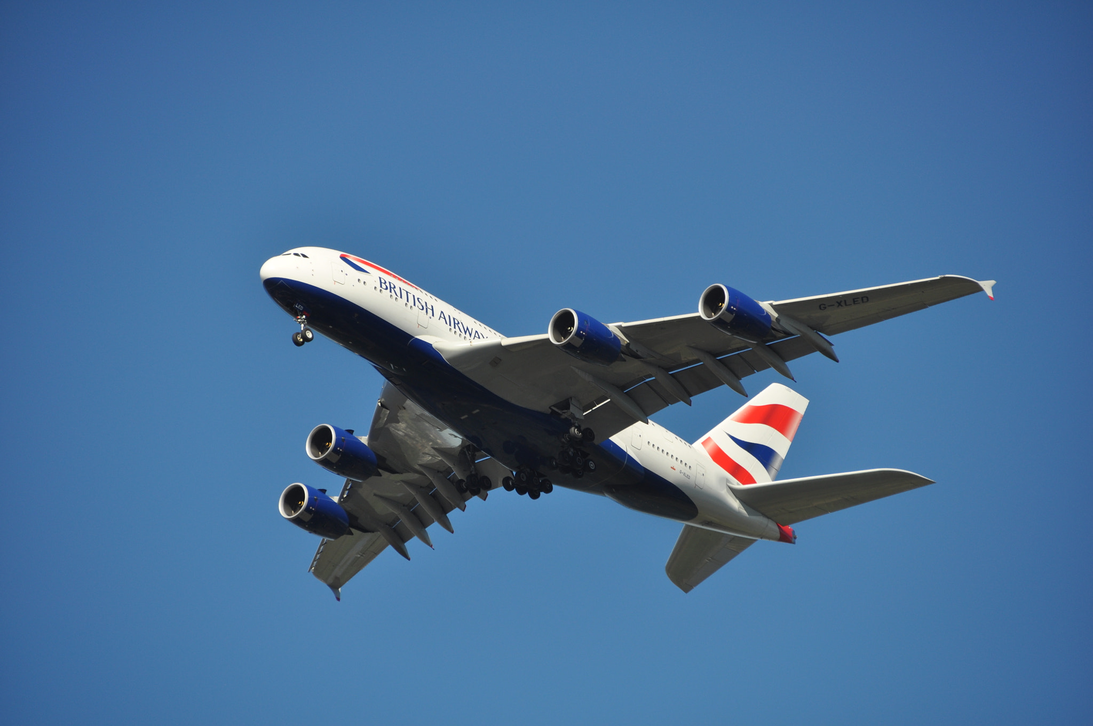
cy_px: 363
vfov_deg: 4.6
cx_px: 546
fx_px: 9097
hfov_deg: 6.9
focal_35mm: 300
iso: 200
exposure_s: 1/800
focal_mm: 200
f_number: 7.1
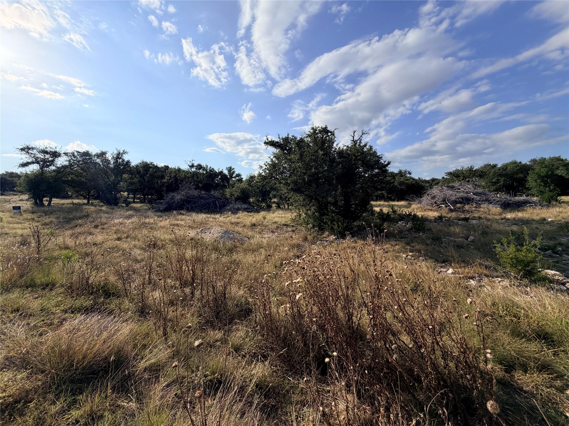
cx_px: 284
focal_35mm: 14
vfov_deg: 85.7
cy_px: 213
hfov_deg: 102.1
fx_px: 230
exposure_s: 1/1698
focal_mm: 2.22
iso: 32
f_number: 2.2
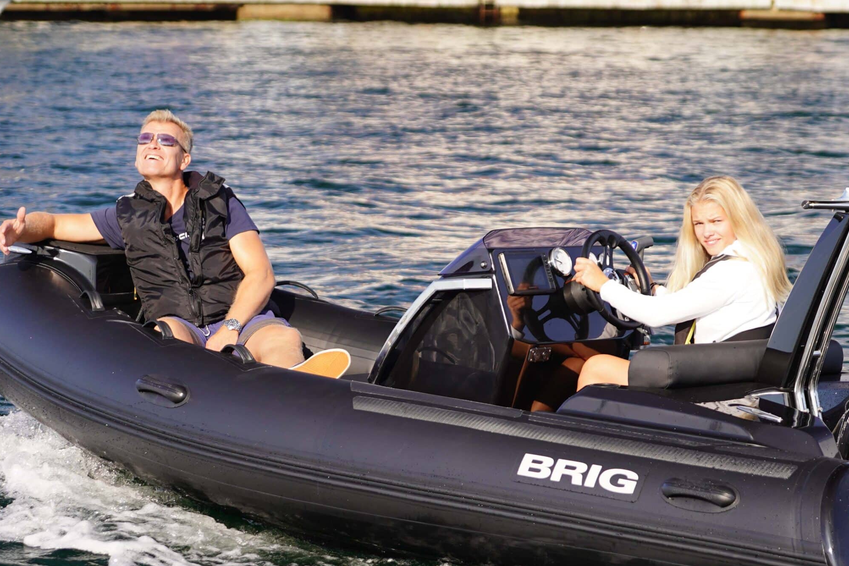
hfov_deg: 15.3
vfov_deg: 10.2
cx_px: 523
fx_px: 3160
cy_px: 329
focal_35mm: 134
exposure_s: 1/800
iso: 200
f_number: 2.8
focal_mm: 70
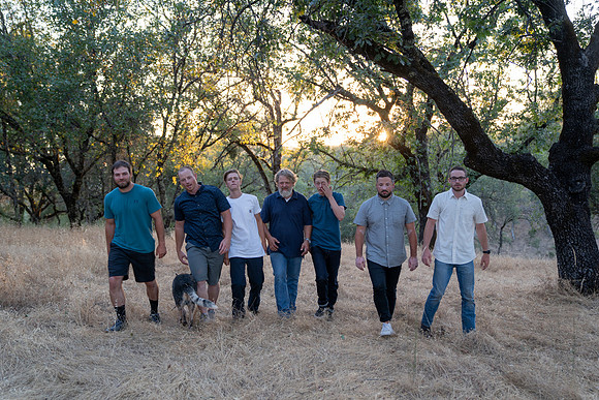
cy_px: 200
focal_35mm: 36
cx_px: 300
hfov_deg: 53.1
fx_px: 599
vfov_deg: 36.9
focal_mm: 36
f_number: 2.8
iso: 250
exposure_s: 1/100
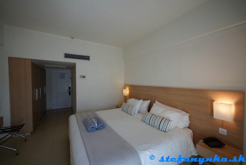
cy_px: 82
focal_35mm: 14
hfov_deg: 104.2
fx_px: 96
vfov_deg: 81.3
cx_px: 123
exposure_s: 1/250
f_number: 1.8
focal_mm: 14
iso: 100
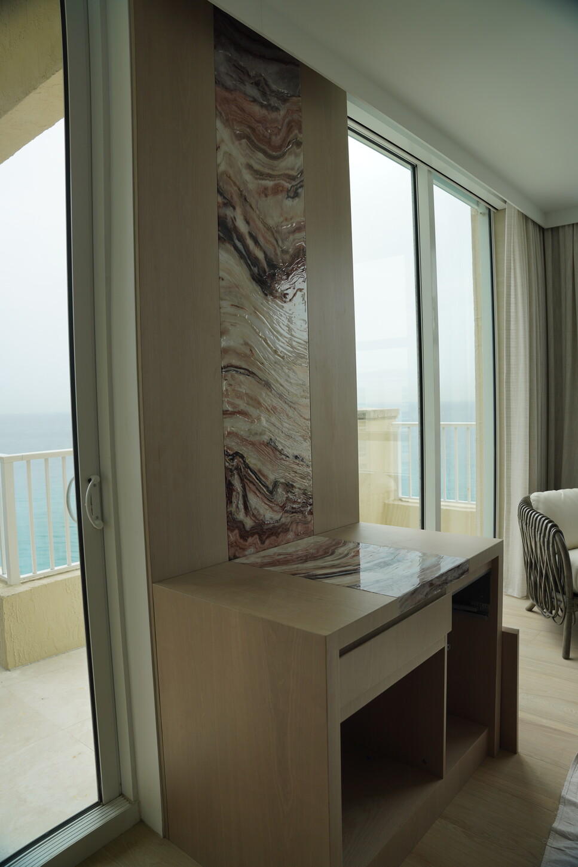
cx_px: 289
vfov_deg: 73.7
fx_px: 578
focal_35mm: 24
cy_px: 434
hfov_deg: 53.1
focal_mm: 24
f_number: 4.5
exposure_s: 1/80
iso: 100
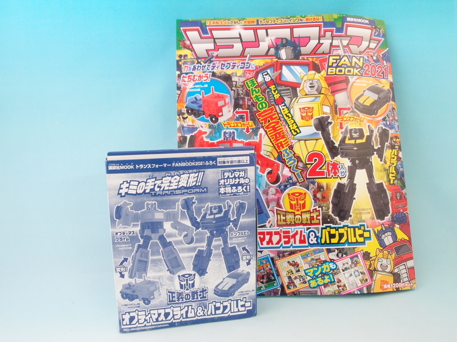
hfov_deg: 63.4
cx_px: 228
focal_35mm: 28
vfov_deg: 49.7
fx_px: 370
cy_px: 171
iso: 100
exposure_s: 1
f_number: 8
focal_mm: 6
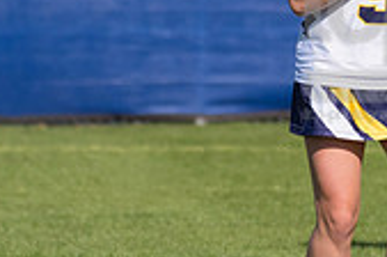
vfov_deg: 1.2
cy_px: 41
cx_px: 373
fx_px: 12167
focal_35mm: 1134
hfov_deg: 1.8
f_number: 5.6
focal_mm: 220
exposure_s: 1/2000
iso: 320
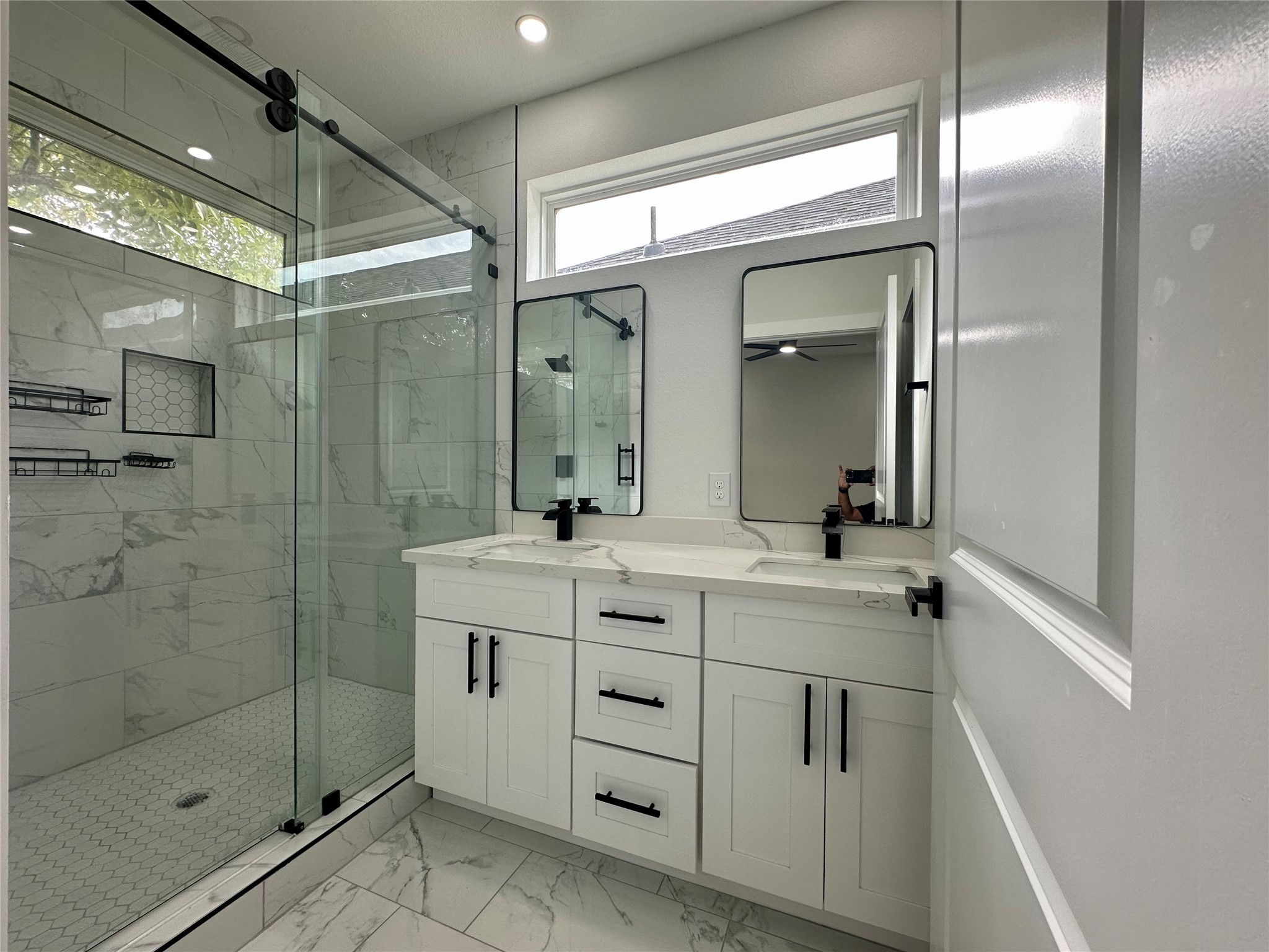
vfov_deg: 85.7
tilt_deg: +0.4
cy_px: 476
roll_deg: -0.4
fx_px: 513
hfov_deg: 102.1
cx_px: 634
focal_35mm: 14
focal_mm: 2.22
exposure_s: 1/120
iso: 64
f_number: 2.2
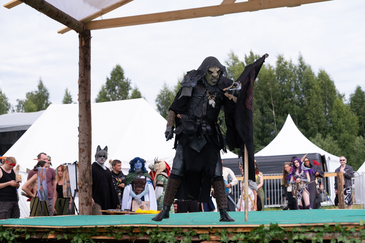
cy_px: 122
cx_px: 182
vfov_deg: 20.0
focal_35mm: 68
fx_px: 689
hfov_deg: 29.7
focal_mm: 45.5
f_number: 3.2
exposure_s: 1/1000
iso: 160
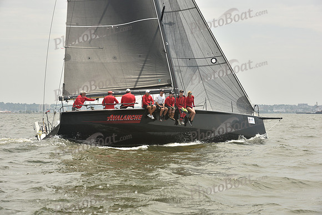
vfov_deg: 19.5
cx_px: 161
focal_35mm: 70
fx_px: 626
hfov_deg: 28.8
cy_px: 108
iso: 250
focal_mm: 70
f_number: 8
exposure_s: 1/800
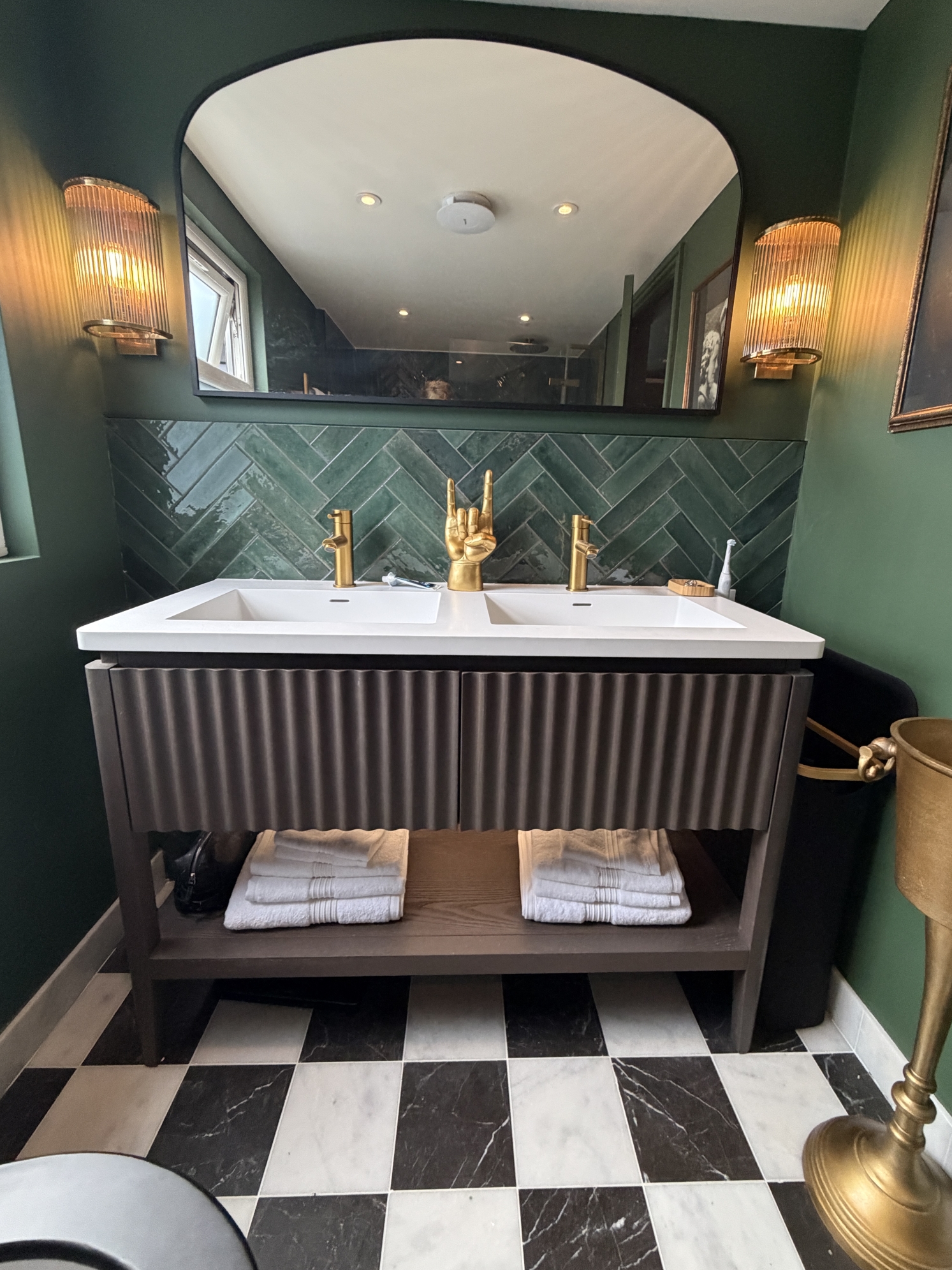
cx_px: 485
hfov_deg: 81.7
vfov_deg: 98.2
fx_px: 550
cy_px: 627
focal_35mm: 15
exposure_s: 1/50
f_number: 2.2
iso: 400
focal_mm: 2.22
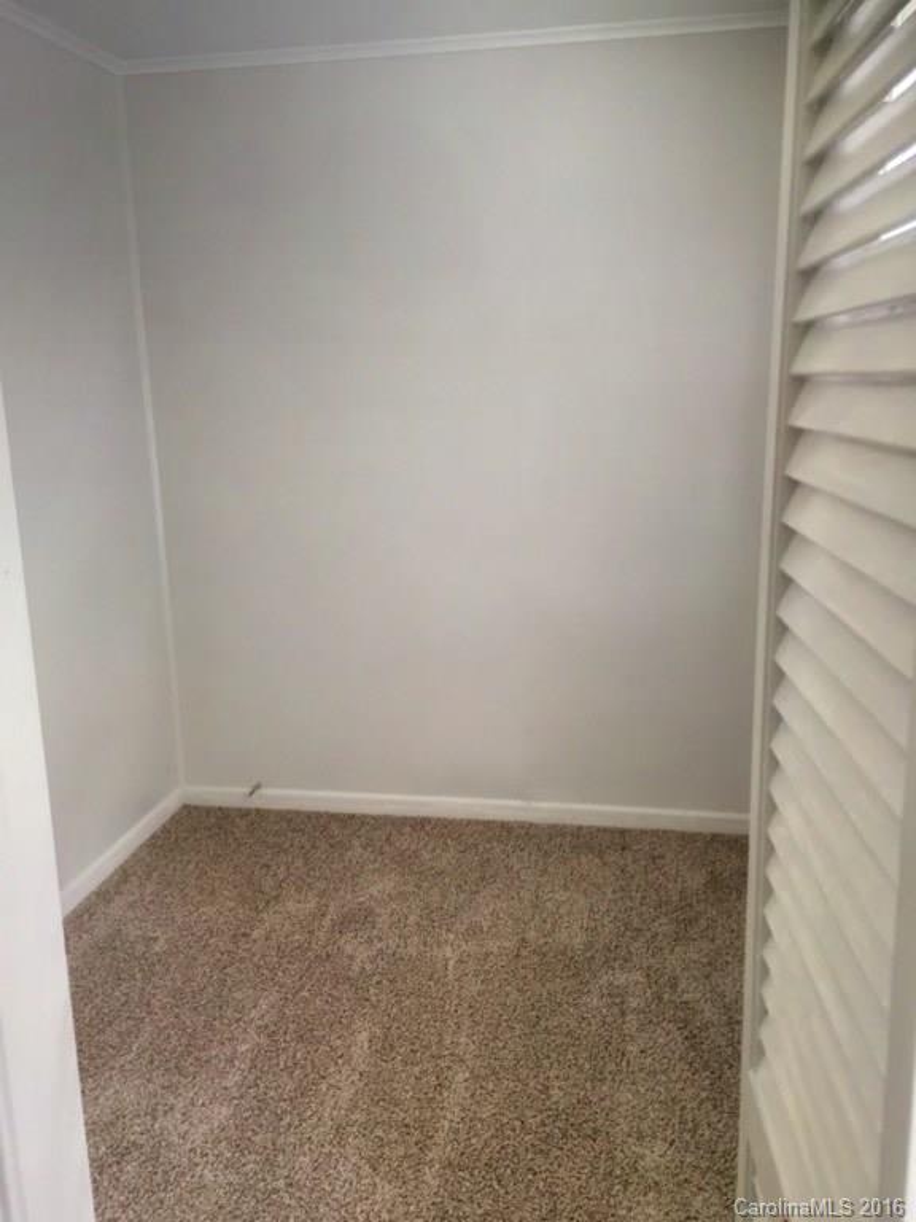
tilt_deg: -11.5
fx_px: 1023
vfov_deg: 61.7
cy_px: 611
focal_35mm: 29
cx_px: 458
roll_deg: +1.1
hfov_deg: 48.2
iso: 80
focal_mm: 4.15
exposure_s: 1/30
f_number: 2.2
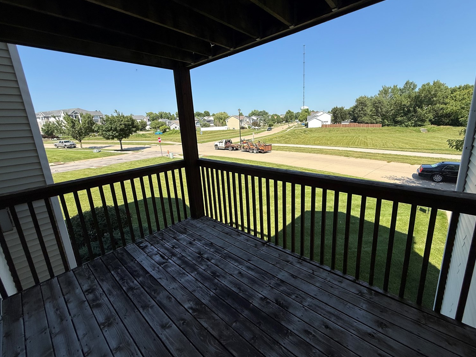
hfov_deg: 98.0
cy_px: 169
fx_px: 206
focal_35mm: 15
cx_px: 253
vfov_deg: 81.7
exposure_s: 1/1698
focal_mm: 2.22
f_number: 2.2
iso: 50
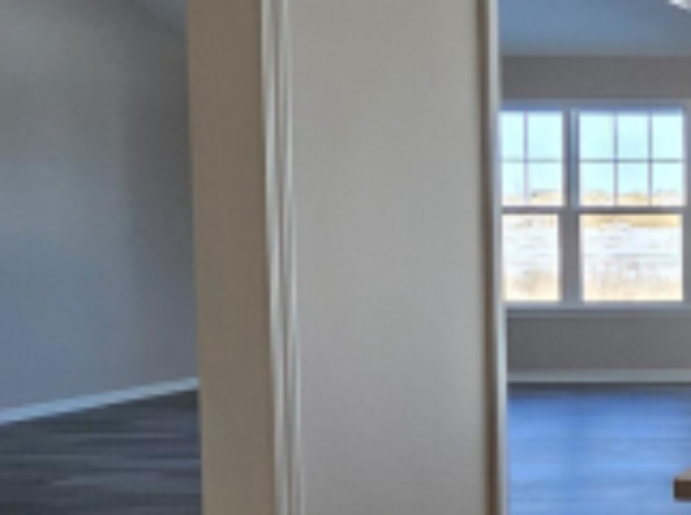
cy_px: 275
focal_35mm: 54
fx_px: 1076
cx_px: 1165
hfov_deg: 23.5
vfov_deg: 26.9
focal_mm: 1.74
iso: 50
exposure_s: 1/120
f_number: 2.2
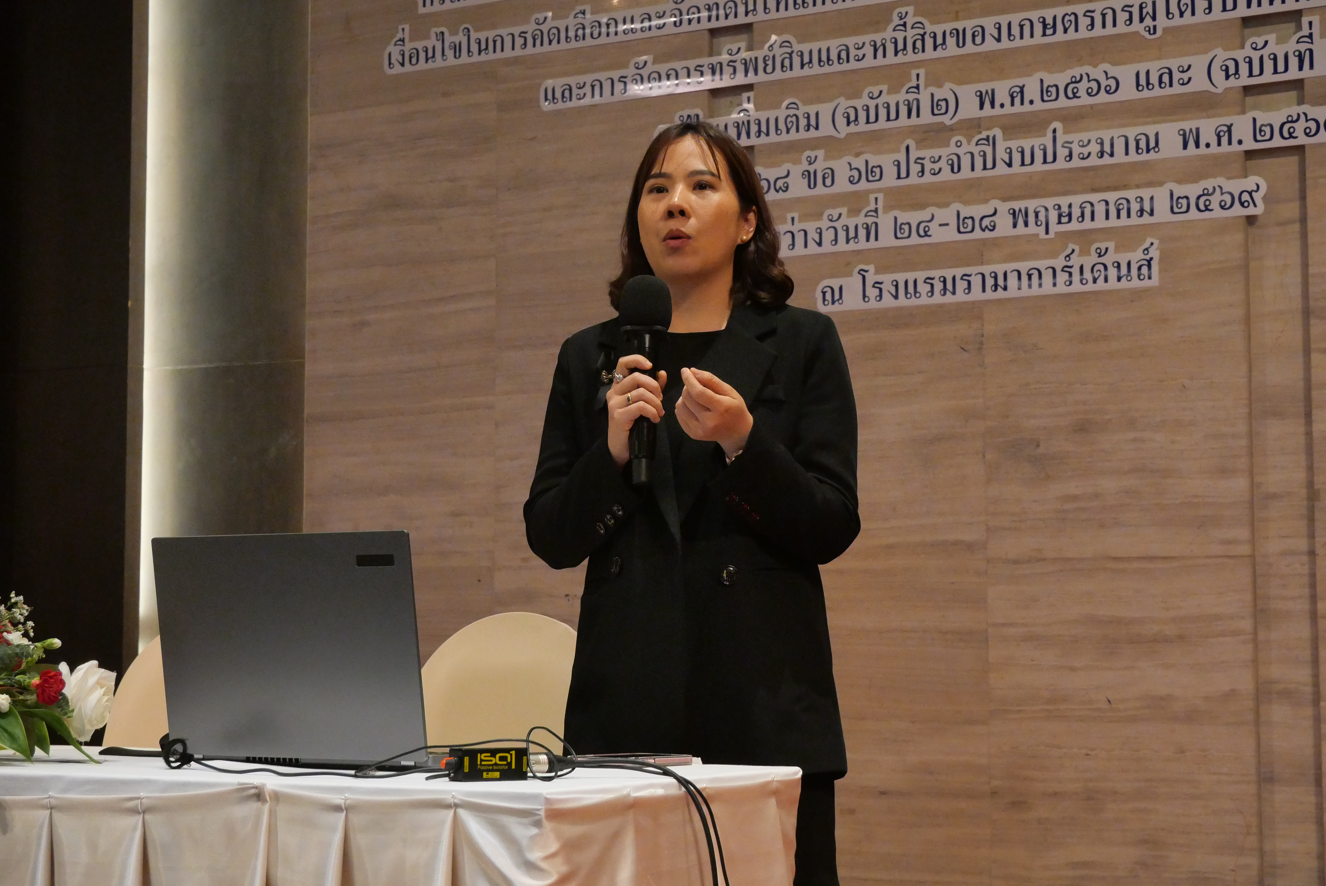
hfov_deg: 38.9
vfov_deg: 26.5
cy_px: 443
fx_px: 1880
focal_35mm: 51
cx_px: 663
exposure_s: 1/125
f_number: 5.6
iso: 3200
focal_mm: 25
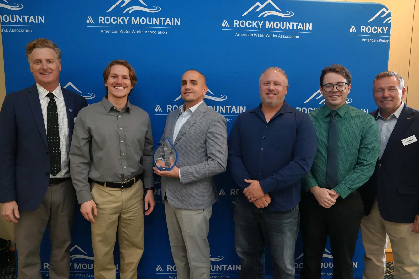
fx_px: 279
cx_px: 210
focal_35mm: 24
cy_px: 140
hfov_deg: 73.7
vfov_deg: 53.1
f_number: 4
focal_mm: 24
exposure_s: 1/160
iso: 6400
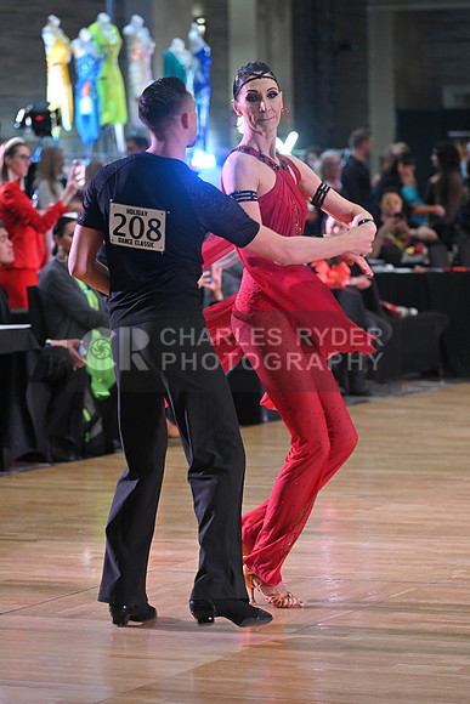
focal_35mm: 145
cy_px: 352
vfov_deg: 14.2
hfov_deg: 9.5
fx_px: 2838
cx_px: 235
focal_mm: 145
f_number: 5
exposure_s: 1/320
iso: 3200
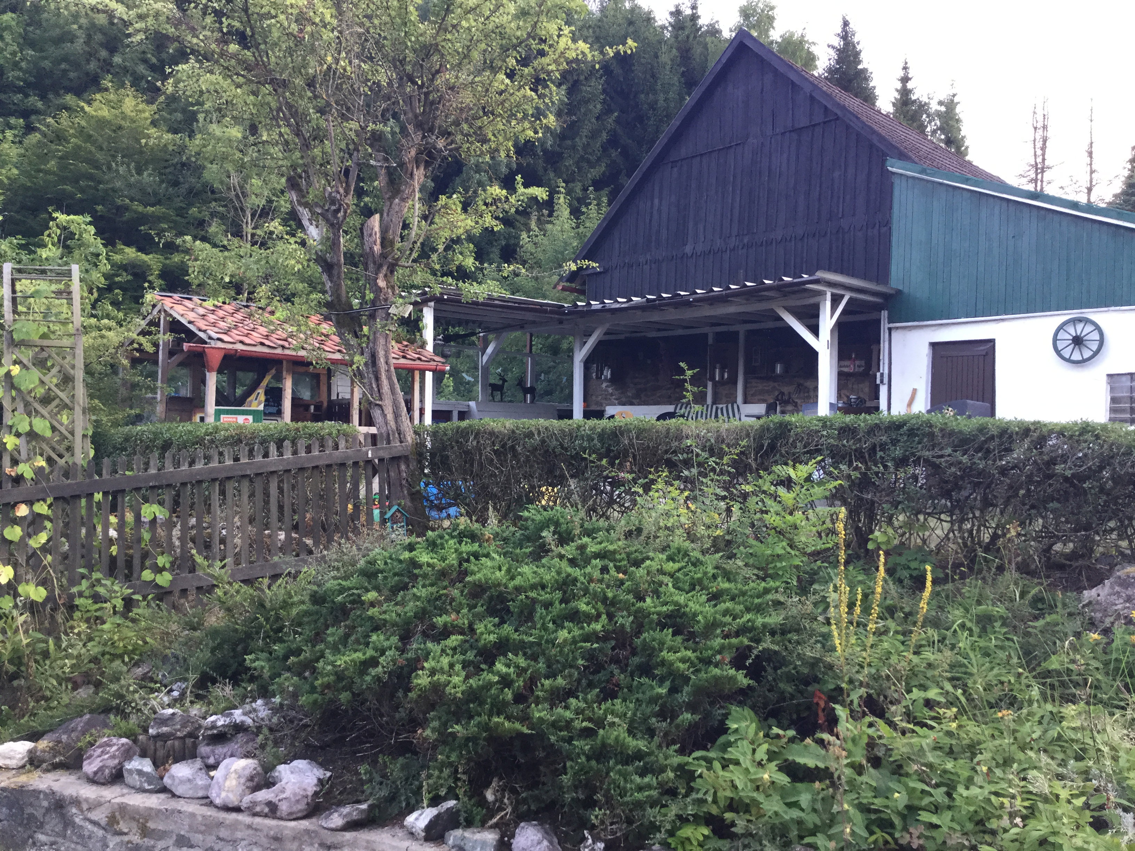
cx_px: 568
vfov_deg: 45.4
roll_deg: -2.1
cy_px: 426
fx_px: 1016
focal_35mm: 31
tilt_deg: +1.0
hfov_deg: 58.4
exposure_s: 1/33
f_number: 2.4
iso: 32
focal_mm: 3.3
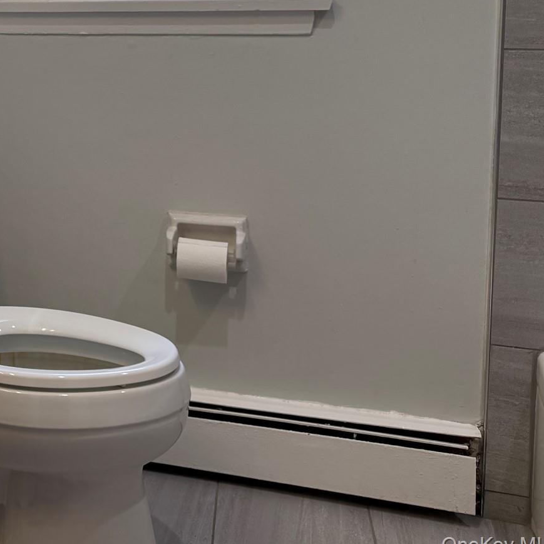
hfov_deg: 30.1
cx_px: -72
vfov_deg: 32.7
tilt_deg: -3.8
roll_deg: +0.1
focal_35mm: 50
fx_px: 889
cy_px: 79
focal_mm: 6.76
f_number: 1.78
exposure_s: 1/232
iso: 125
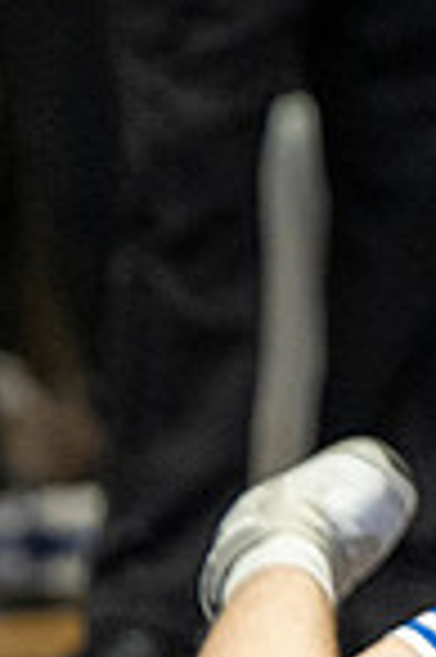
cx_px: 1164
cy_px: 979
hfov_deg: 1.5
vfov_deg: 2.2
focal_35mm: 933
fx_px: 16989
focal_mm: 120
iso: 3200
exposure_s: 1/1000
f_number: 2.8
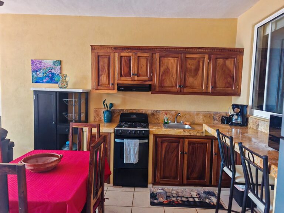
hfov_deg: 65.3
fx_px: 222
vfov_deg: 51.4
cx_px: 142
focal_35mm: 27
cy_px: 106
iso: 1600
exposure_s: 1/530
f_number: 1.6
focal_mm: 7.62
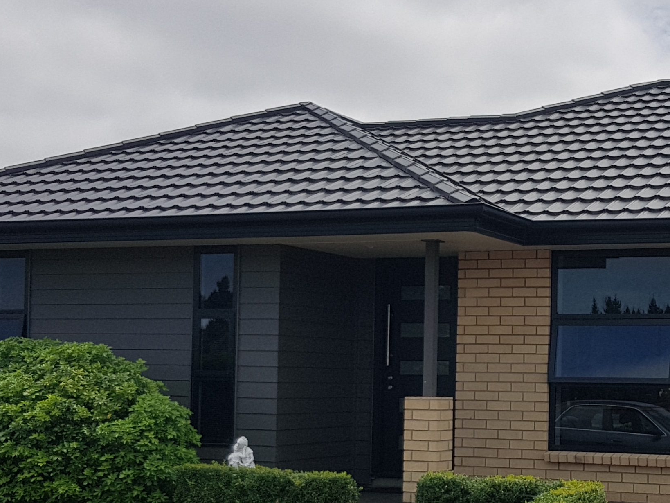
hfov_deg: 29.1
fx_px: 1239
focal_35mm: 64
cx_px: 592
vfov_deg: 22.8
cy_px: 343
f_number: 1.7
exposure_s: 1/5072
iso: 40
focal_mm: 4.2
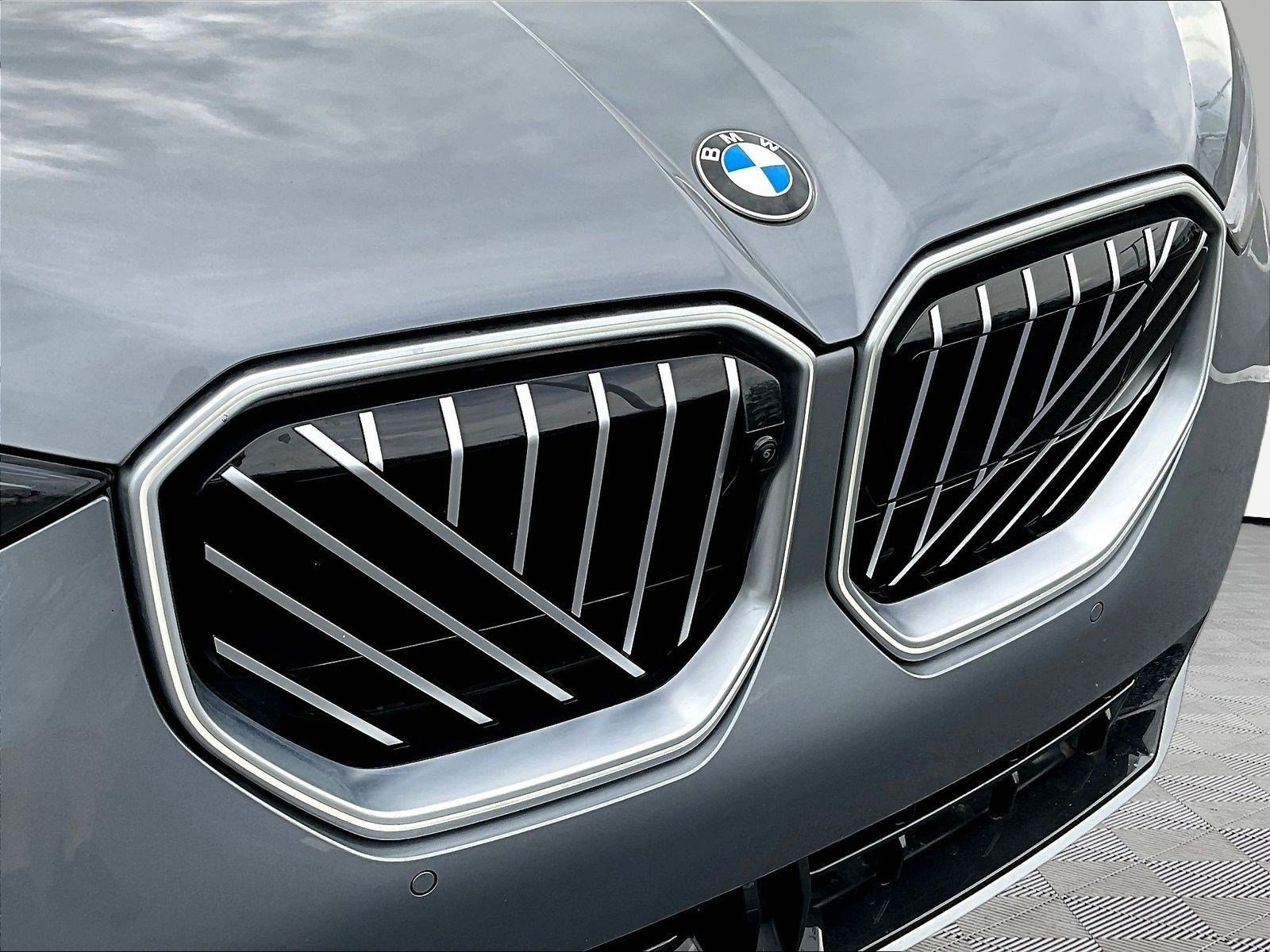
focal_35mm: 29
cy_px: 476
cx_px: 635
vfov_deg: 48.2
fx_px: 1064
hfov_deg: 61.7
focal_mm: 3
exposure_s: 1/1098
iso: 25
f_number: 1.8
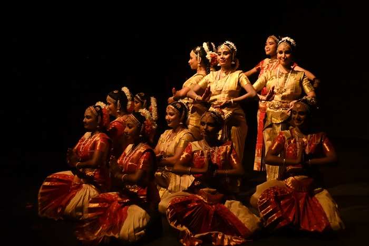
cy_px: 123
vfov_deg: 26.5
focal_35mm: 51
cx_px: 184
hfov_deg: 38.9
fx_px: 522
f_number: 4.2
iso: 8000
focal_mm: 34
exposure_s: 1/1250
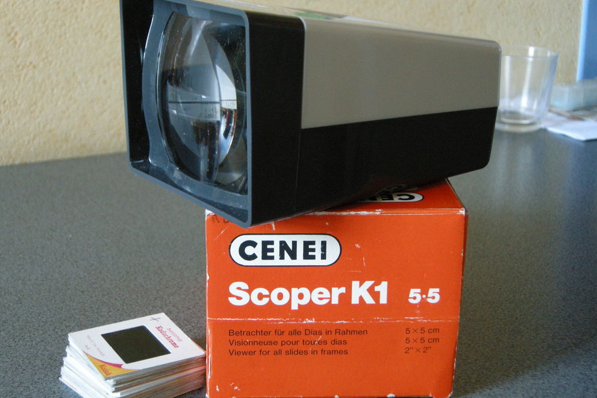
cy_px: 195
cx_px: 299
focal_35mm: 63
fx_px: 1044
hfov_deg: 31.9
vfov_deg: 21.6
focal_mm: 12.9
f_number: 3.5
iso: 400
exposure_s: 1/8.7
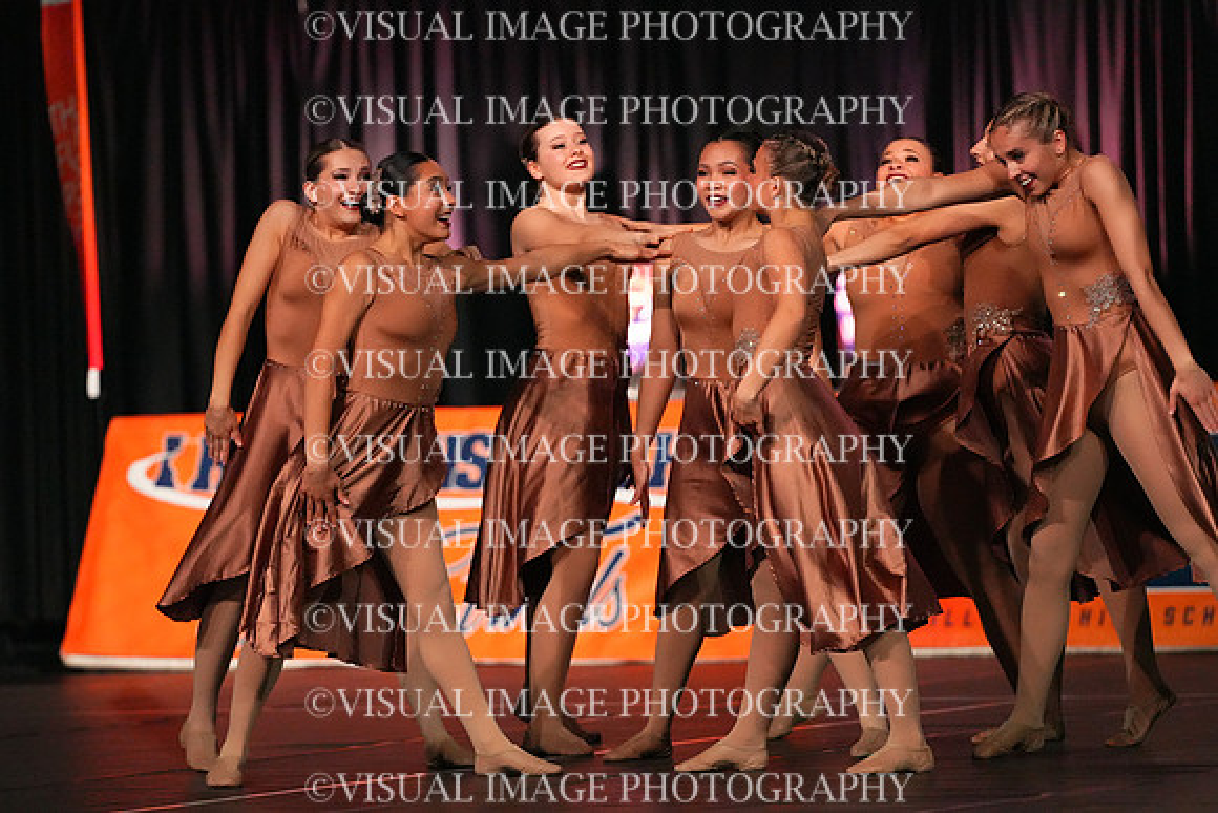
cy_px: 406
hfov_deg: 6.9
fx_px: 10152
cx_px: 609
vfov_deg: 4.6
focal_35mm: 300
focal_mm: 300
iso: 16000
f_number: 3.5
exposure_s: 1/1250
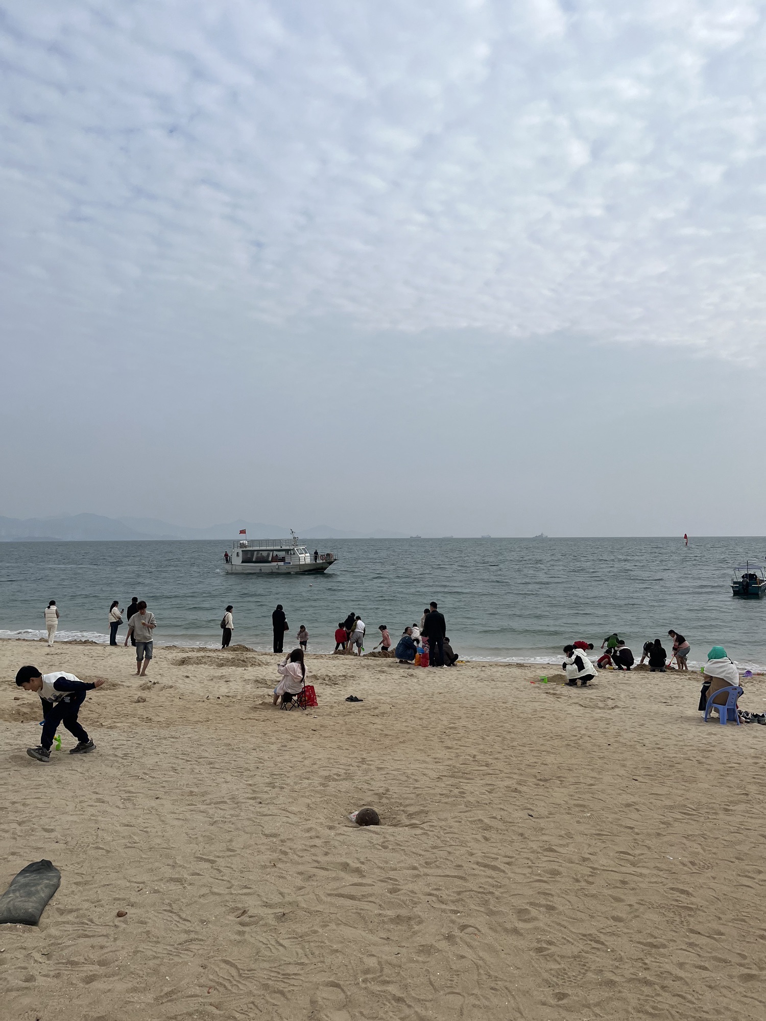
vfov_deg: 67.3
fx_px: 767
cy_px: 510
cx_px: 383
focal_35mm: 26
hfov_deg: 53.1
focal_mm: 5.1
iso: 50
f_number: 1.6
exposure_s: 1/4854
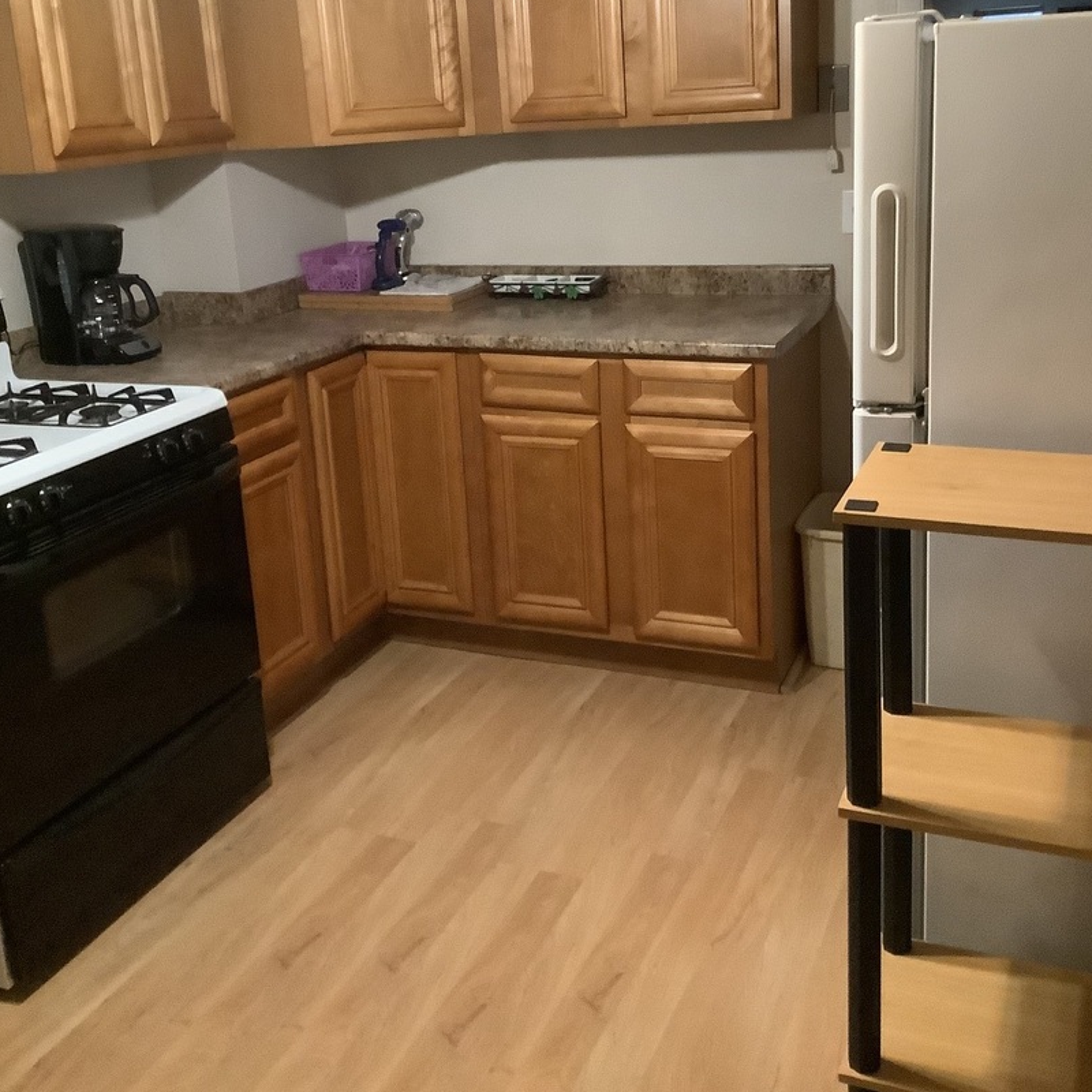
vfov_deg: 44.6
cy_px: 410
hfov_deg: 44.9
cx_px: 550
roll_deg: +4.6
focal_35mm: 37
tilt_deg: -16.1
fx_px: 1321
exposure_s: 1/30
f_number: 2.4
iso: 800
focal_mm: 3.3
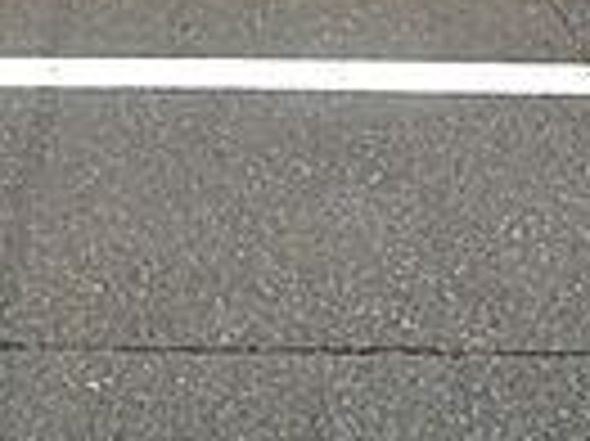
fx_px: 903
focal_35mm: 53
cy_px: -459
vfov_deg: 18.0
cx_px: 207
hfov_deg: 35.9
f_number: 9
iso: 100
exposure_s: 1/200
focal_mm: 10
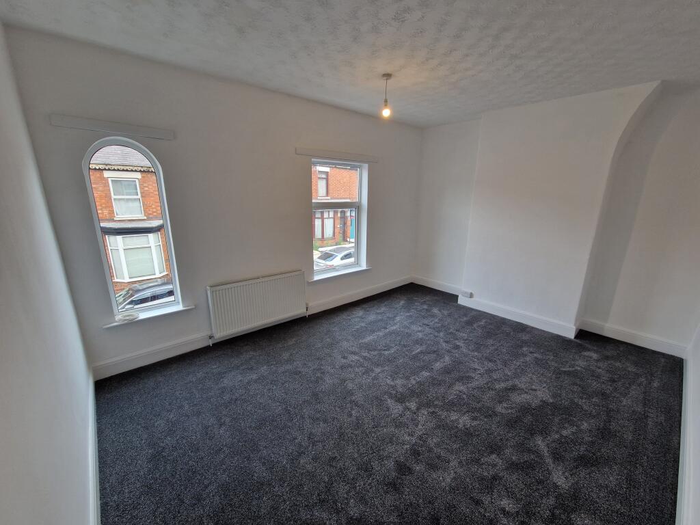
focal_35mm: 13
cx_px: 350
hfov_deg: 106.2
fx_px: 263
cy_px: 262
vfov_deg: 89.9
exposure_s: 1/50
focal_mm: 2.2
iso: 64
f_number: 2.2
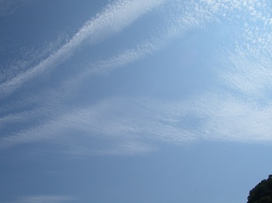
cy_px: 102
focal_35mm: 38
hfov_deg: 49.0
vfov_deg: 37.7
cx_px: 136
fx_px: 298
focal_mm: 6.3
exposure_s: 1/800
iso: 80
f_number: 6.6
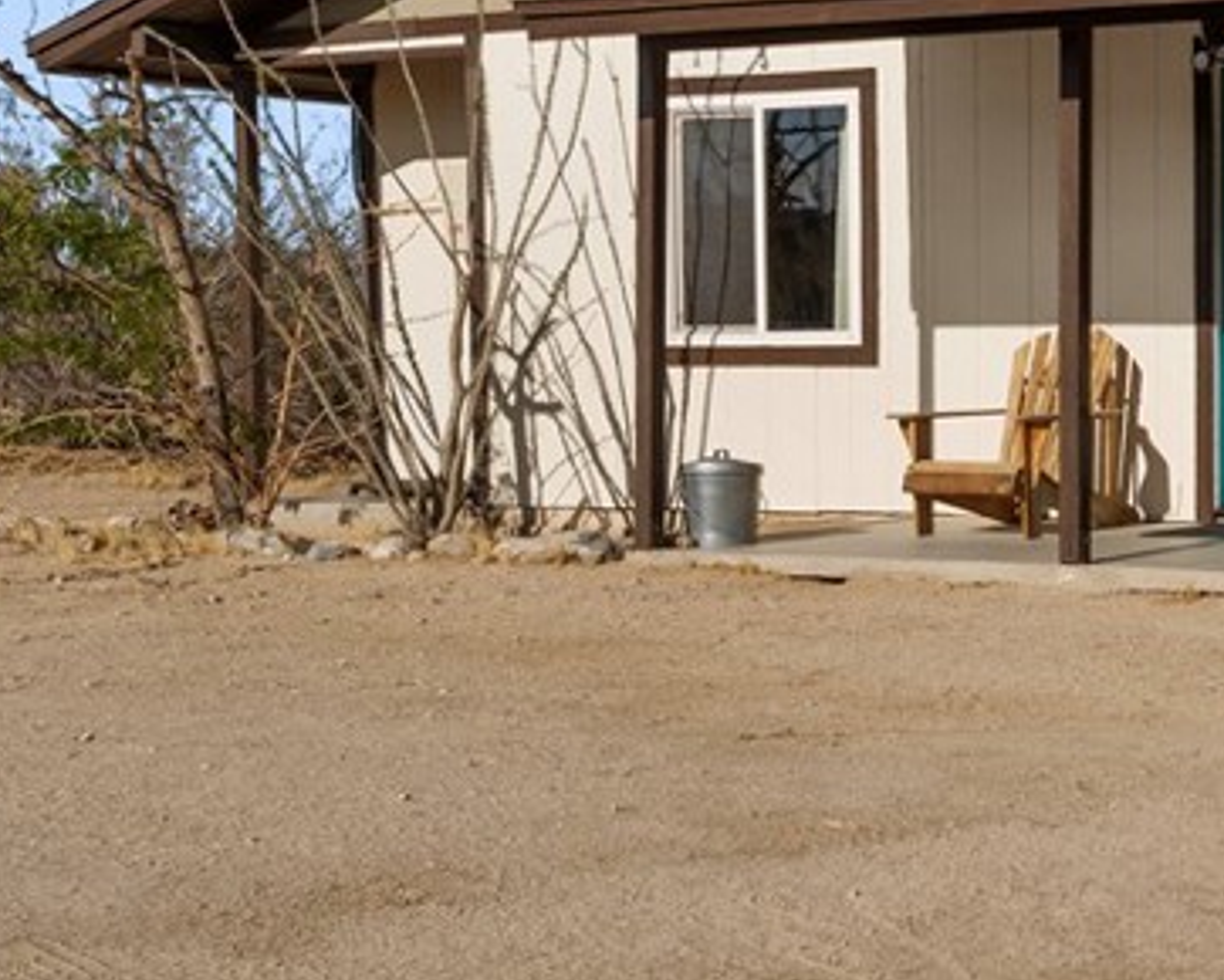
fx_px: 2501
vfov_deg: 21.2
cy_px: -76
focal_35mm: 69
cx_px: 1630
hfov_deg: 23.9
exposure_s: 1/200
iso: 400
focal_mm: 26
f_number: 11
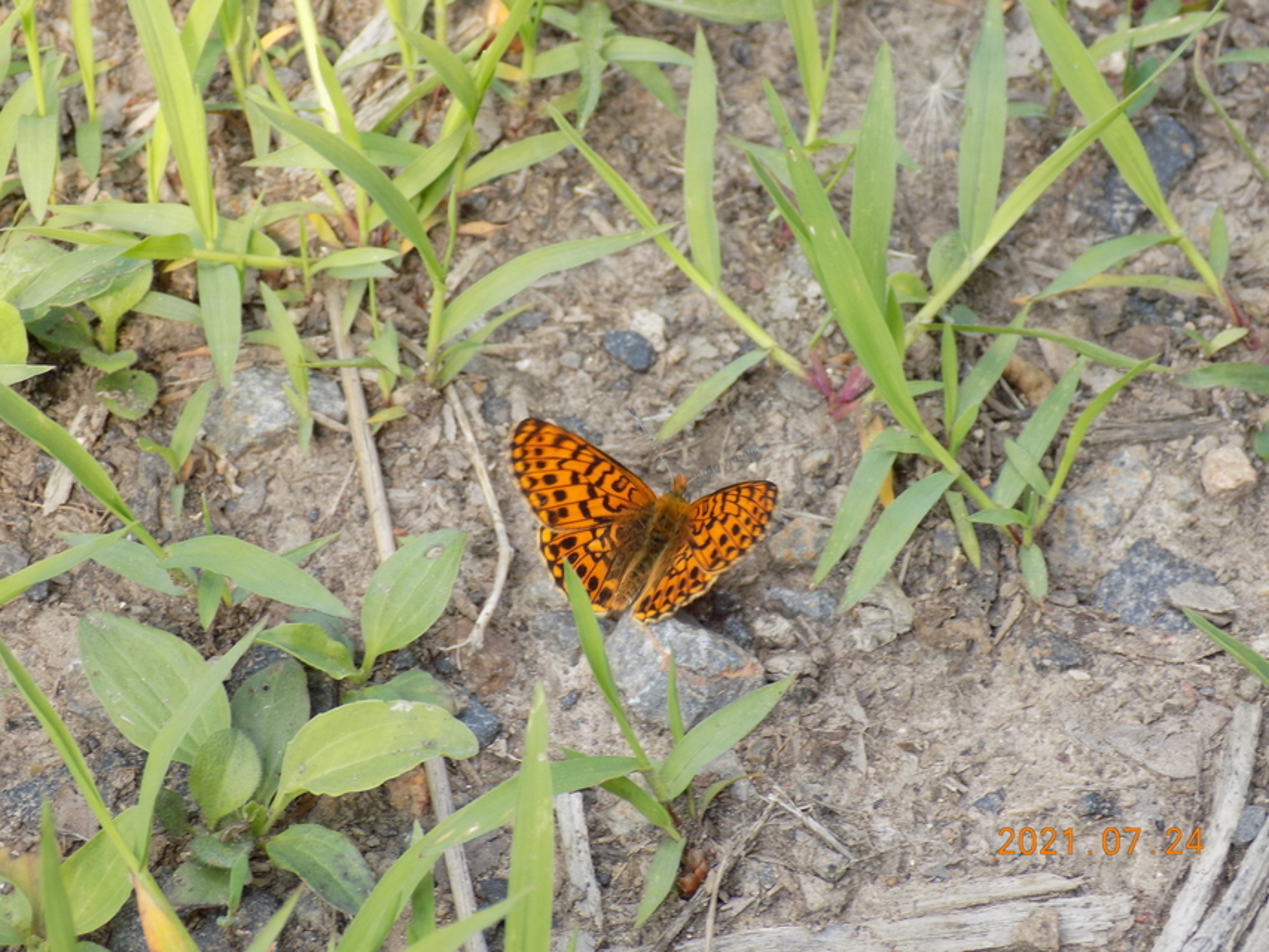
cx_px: 634
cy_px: 476
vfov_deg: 12.6
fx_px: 4326
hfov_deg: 16.7
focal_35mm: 118
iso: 80
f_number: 4.8
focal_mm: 20.9
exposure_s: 1/50
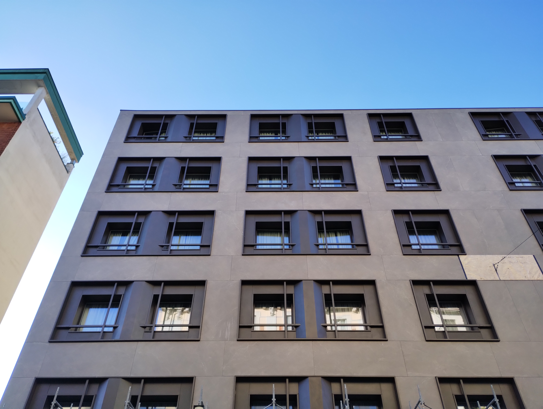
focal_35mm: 28
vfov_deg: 49.9
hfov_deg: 63.4
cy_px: 204
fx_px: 440
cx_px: 272
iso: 100
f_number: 1.8
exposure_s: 1/268
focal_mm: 4.27
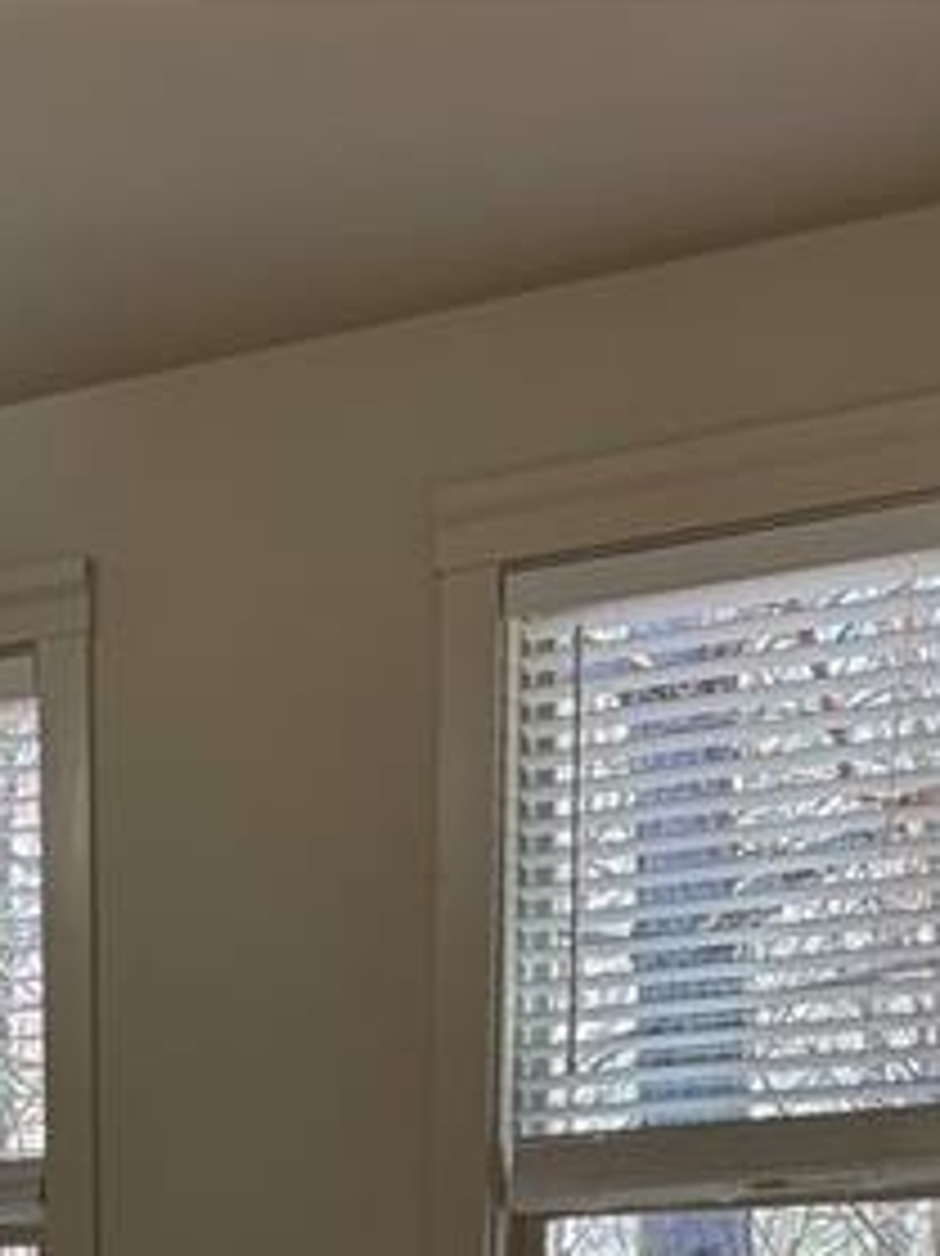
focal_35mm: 66
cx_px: -90
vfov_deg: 24.9
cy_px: 1702
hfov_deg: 21.1
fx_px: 2391
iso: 200
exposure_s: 1/120
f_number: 1.78
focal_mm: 6.76
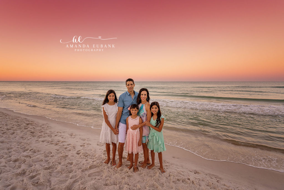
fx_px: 134
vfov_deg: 70.5
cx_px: 142
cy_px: 95
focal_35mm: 17
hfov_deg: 93.3
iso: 500
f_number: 4
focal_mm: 17
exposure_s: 1/500
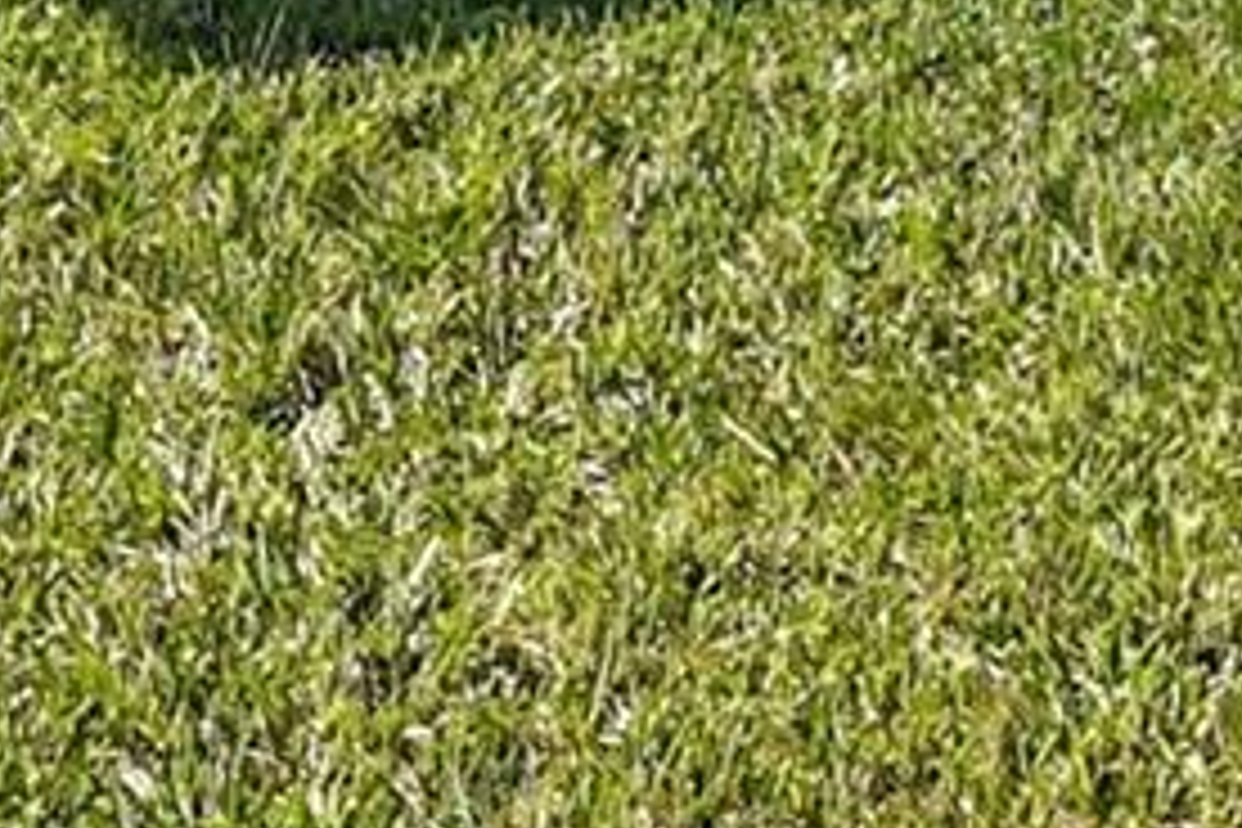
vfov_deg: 12.6
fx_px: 3001
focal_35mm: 87
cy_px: -1105
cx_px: 1530
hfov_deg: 21.5
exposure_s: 1/640
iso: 320
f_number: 9
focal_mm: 10
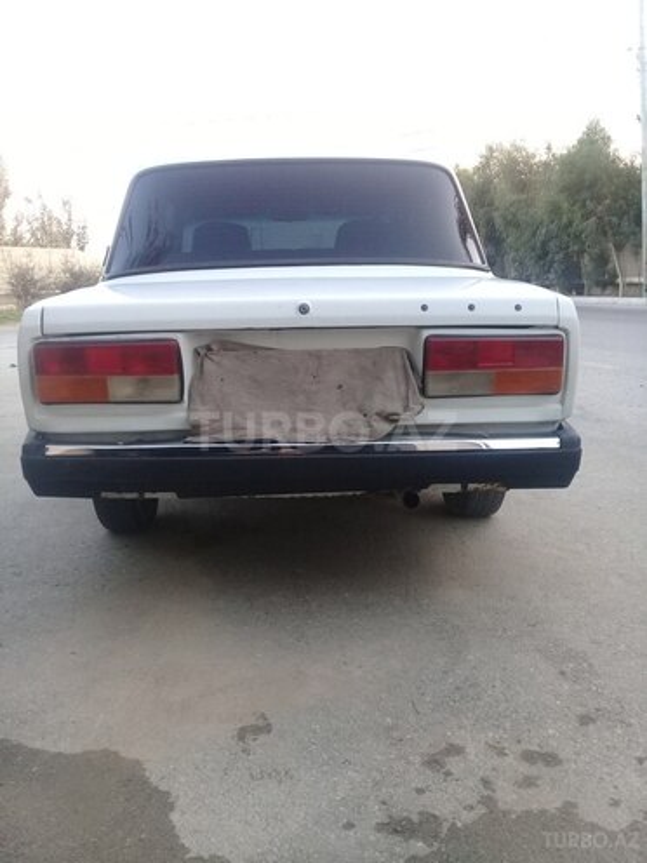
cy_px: 432
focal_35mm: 31
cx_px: 324
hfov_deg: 45.4
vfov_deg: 58.4
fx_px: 773
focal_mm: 3.3
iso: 80
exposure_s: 1/50
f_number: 2.2
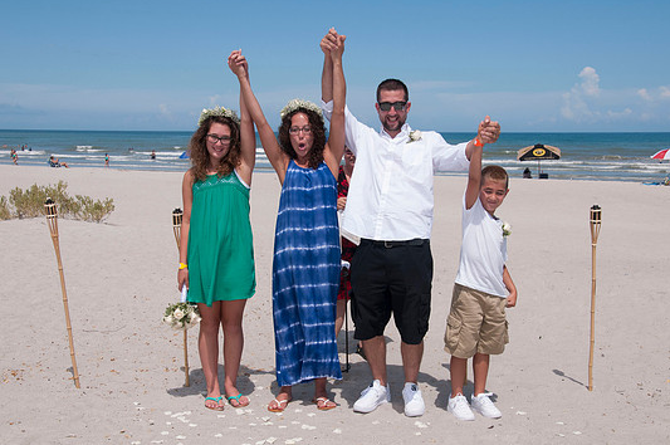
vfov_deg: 27.5
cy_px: 226
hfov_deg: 40.4
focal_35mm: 49
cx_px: 344
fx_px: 911
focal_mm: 30
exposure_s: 1/250
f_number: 11
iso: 100
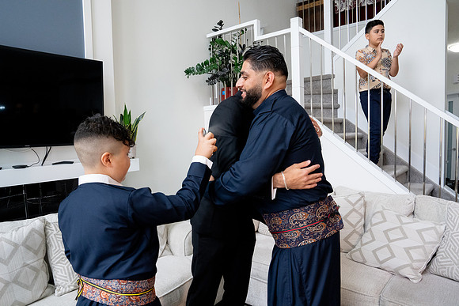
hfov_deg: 73.7
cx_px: 230
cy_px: 153
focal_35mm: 24
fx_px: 306
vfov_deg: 53.2
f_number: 9
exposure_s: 1/160
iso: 5000
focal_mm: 24
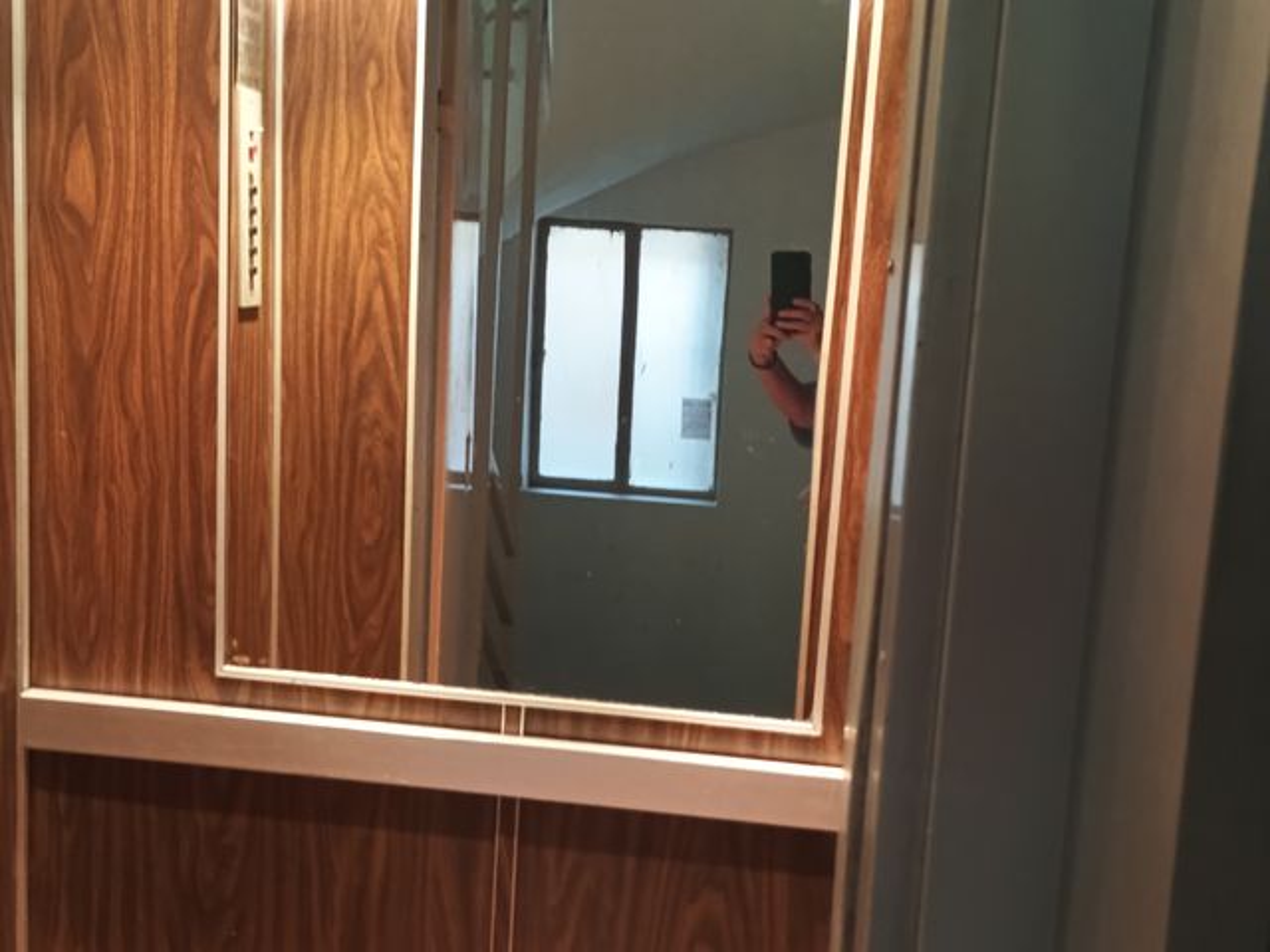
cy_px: 476
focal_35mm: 28
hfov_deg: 63.4
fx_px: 1027
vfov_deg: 49.7
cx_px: 635
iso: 1540
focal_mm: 4.26
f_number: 1.8
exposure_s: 1/20
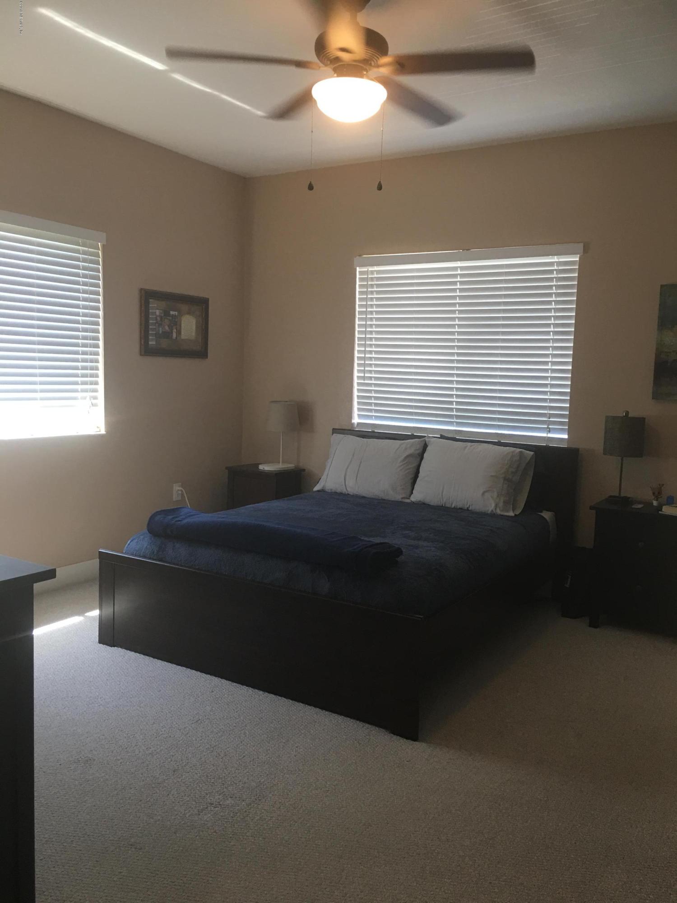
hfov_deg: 48.2
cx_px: 338
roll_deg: -2.5
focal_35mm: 29
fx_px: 756
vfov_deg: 61.7
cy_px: 452
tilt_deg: -4.1
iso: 32
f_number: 2.2
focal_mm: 4.15
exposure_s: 1/15
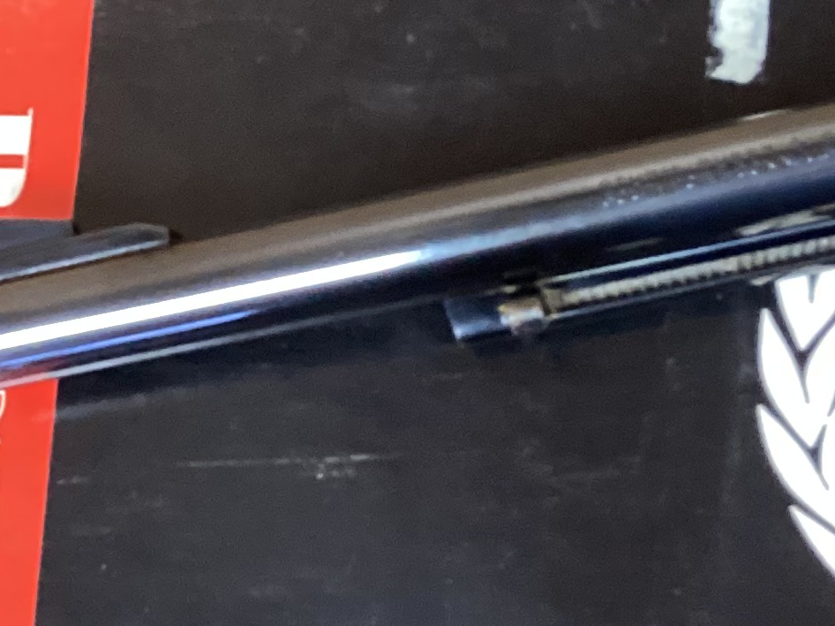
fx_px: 2580
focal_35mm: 107
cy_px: 271
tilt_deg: -76.2
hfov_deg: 17.2
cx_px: 1118
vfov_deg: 13.8
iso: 400
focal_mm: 3.3
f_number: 2.4
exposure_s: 1/30
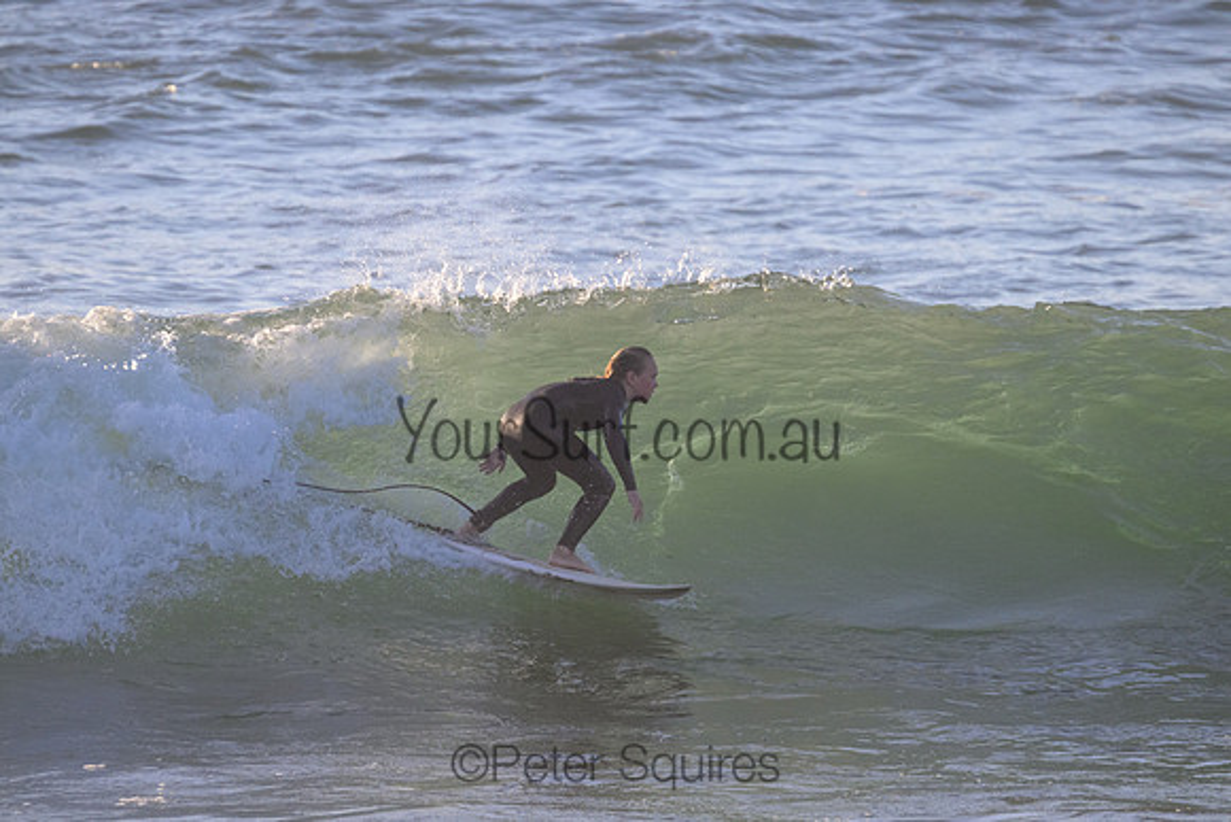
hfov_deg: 3.2
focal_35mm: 640
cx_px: 616
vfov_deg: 2.1
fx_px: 21889
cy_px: 411
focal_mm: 640
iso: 2800
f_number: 11
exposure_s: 1/2000
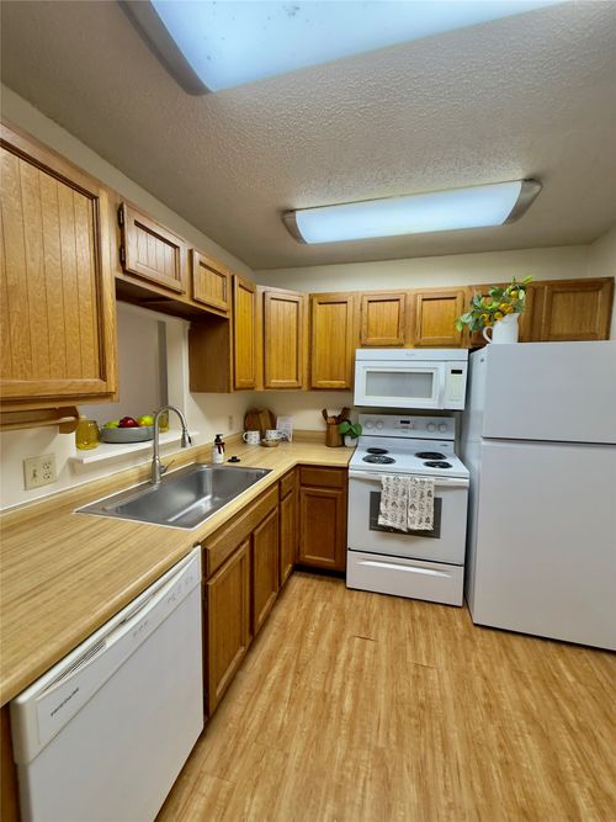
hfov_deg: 85.7
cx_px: 308
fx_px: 332
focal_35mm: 14
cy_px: 411
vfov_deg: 102.1
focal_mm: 2.22
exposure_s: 1/120
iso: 160
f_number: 2.2
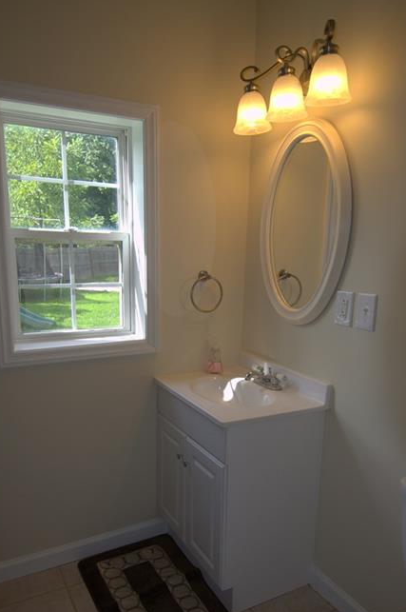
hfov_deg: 31.1
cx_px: 200
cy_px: 347
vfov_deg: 45.4
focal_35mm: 43
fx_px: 729
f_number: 4
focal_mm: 24
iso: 100
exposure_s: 1/125
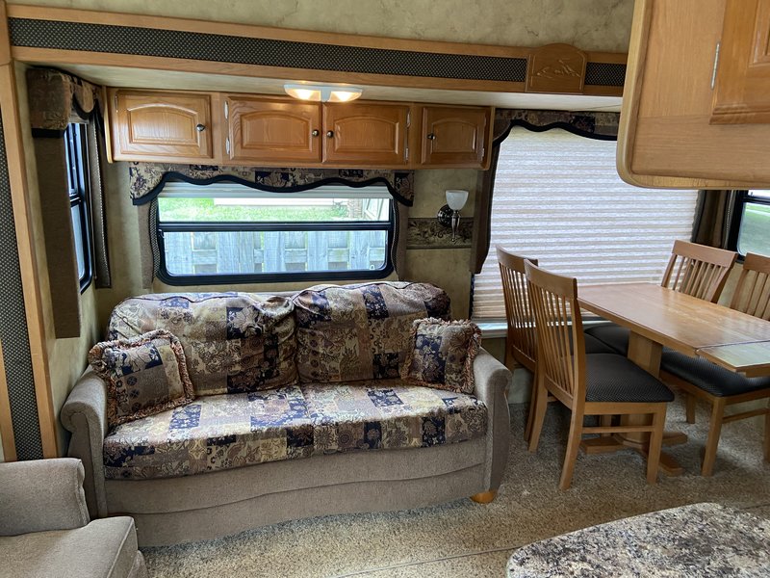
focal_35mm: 26
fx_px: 578
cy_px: 289
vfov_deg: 53.1
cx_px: 385
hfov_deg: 67.3
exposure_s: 1/60
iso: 125
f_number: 1.8
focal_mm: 4.25
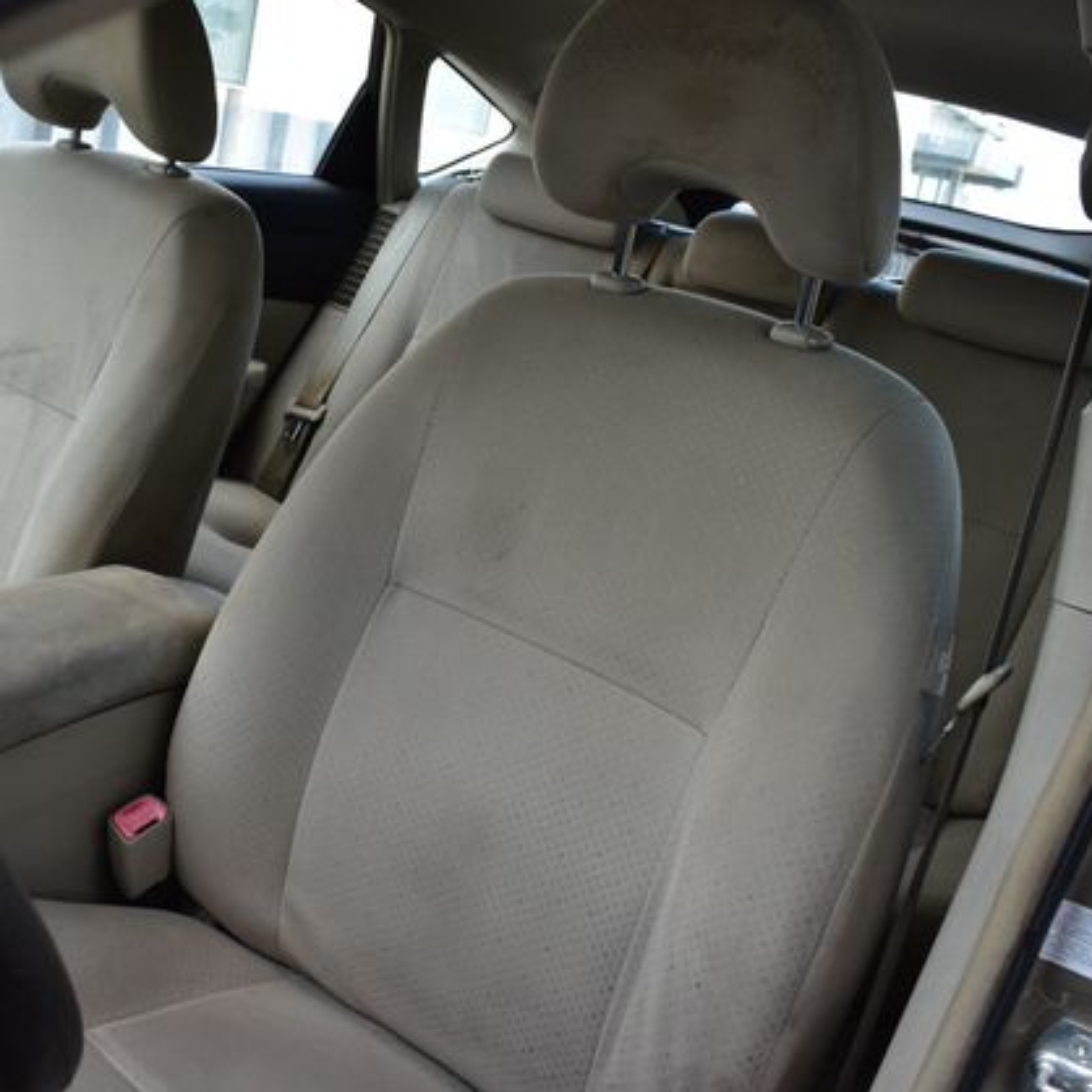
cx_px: 418
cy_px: 543
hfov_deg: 42.6
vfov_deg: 42.8
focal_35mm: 39
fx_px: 1392
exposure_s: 1/80
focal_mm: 20
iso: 400
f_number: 8
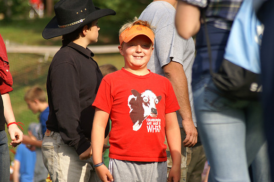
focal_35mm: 225
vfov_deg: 6.1
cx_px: 137
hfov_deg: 9.2
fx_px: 1711
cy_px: 91
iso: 100
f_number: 4.5
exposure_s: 1/500
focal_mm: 150
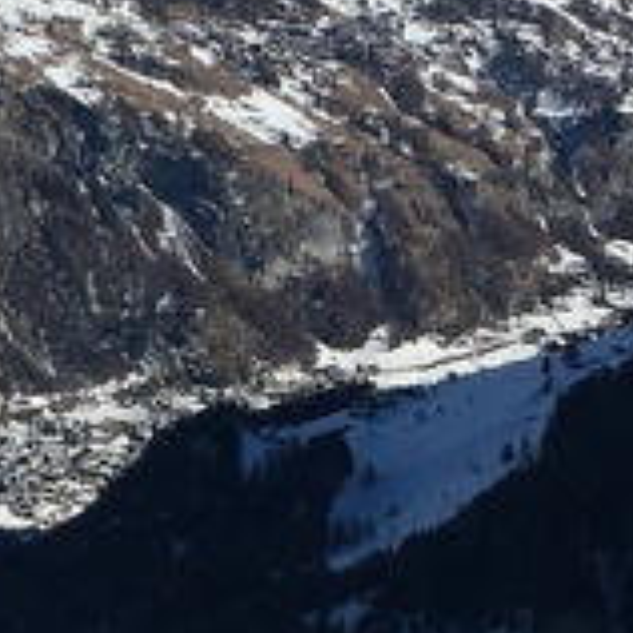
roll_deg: -1.5
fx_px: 3021
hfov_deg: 12.0
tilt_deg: -15.1
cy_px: 455
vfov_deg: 11.9
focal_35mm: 146
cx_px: 224
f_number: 2.2
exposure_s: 1/3846
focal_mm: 4.15
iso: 25
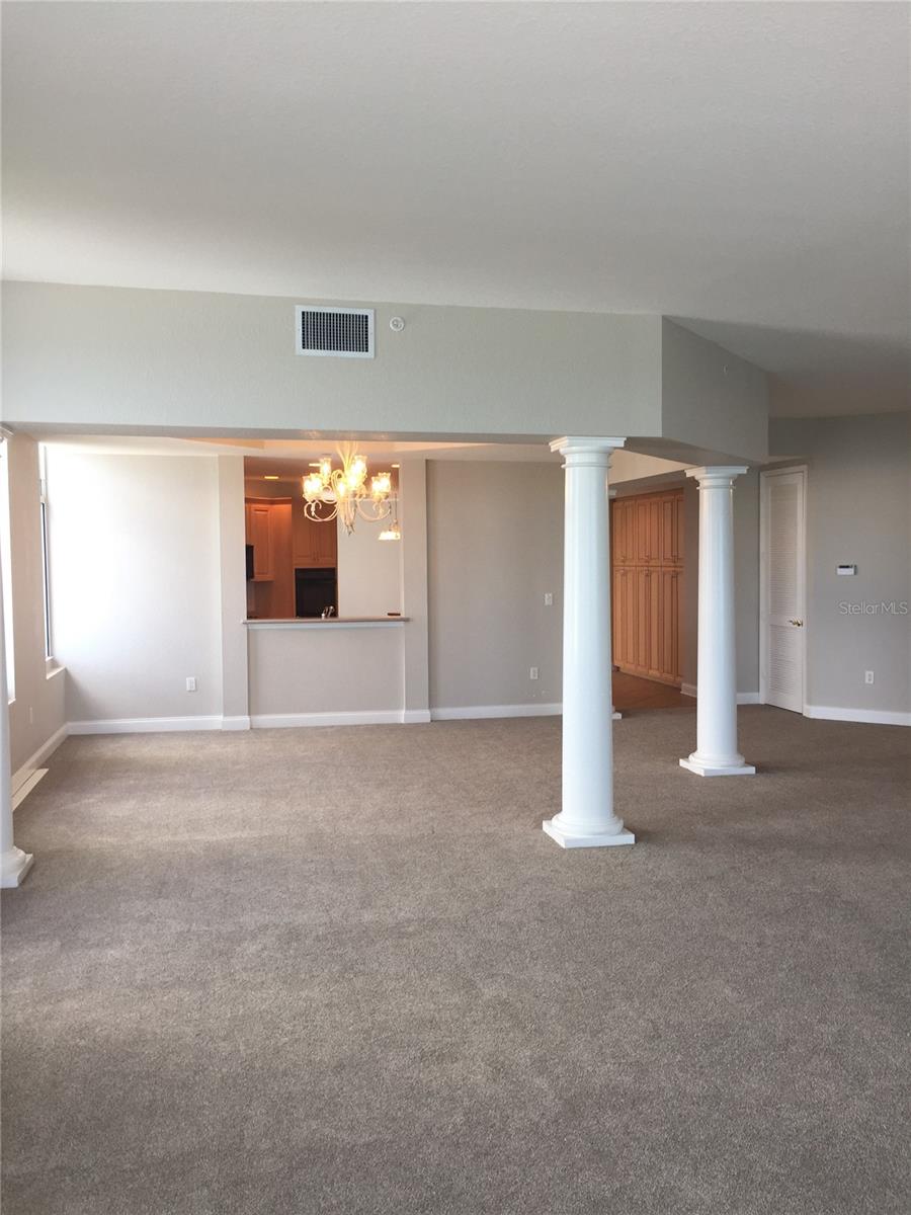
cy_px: 608
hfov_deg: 48.2
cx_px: 456
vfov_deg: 61.7
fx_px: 1018
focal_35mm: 29
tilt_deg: -1.5
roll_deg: +0.1
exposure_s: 1/60
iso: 32
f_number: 2.2
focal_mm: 4.15
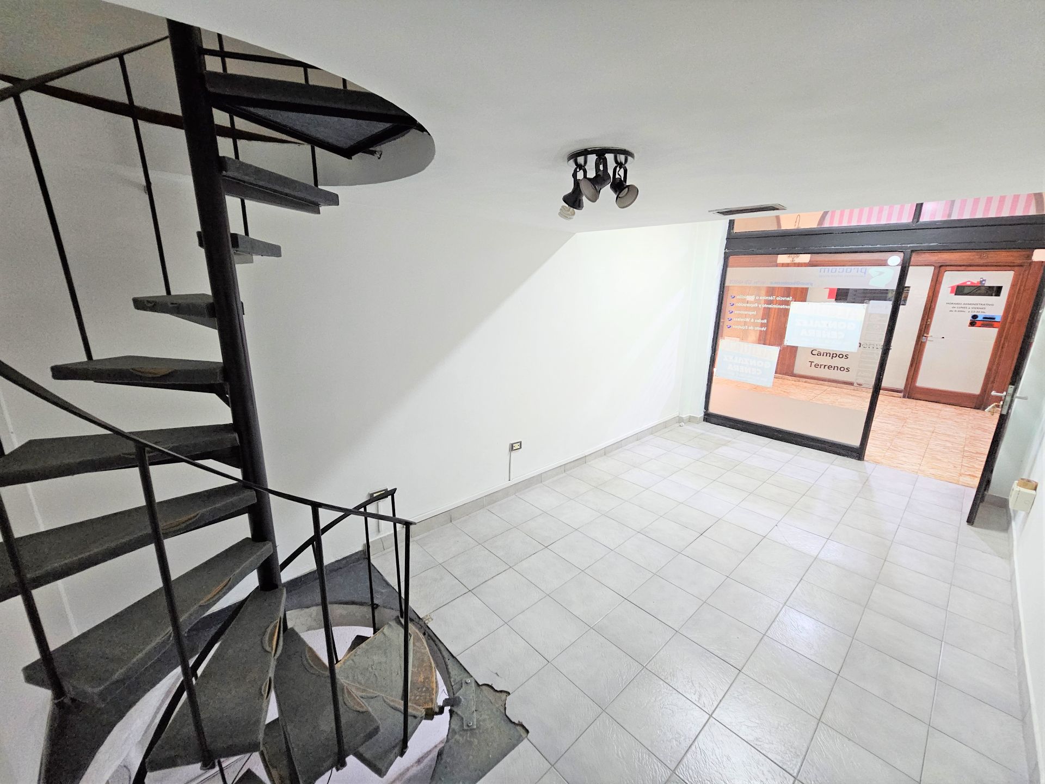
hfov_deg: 106.2
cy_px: 392
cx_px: 522
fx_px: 392
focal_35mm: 13
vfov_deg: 89.9
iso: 400
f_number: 2.2
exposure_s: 1/33
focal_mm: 2.2
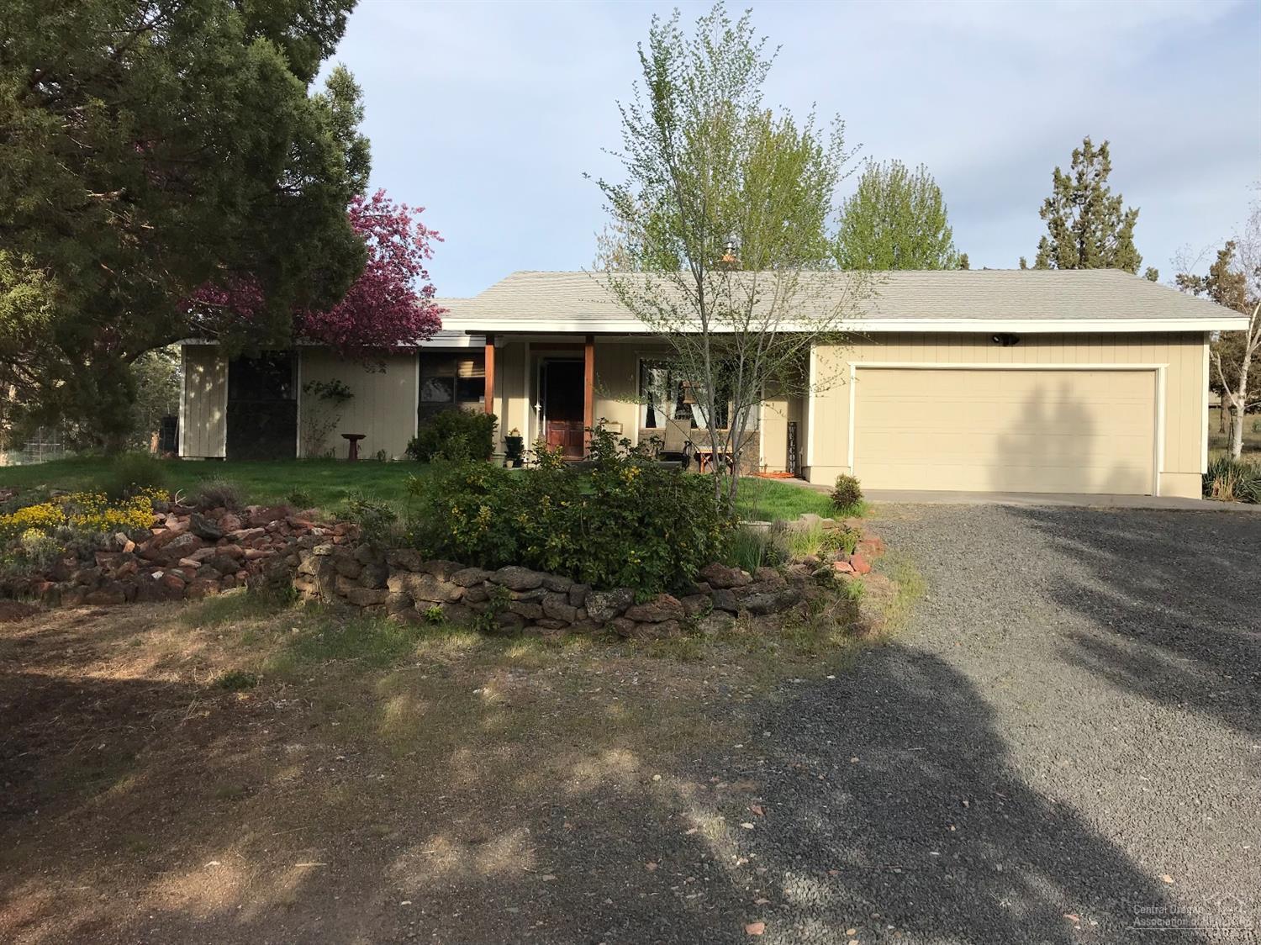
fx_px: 1020
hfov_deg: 63.5
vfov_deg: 49.7
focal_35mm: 28
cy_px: 472
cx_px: 630
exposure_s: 1/1350
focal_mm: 3.99
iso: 20
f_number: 1.8
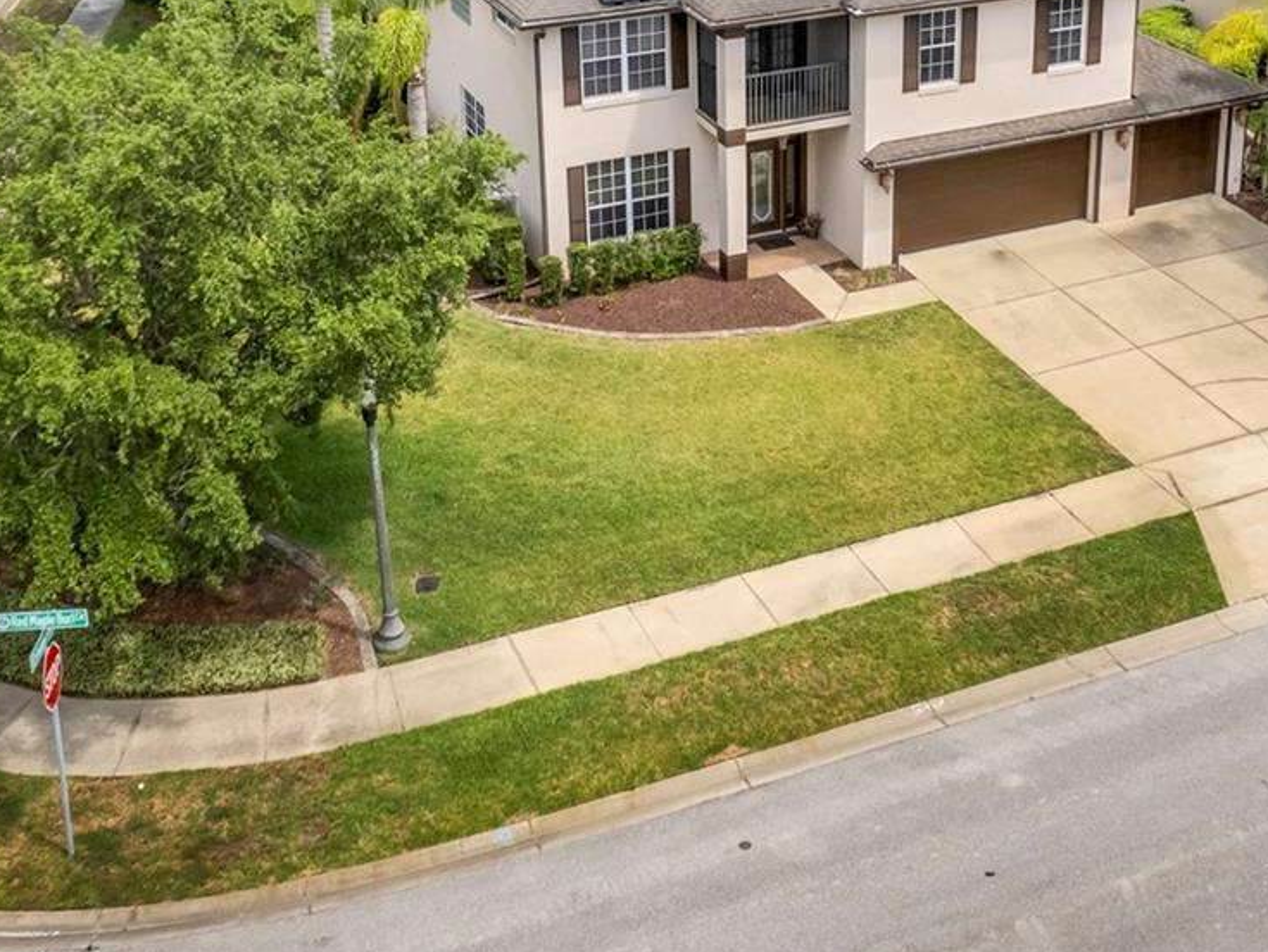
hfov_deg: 41.0
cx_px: 778
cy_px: 70
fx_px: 1686
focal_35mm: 46
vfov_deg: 30.0
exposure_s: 1/160
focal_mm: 8.38
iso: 110
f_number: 2.8
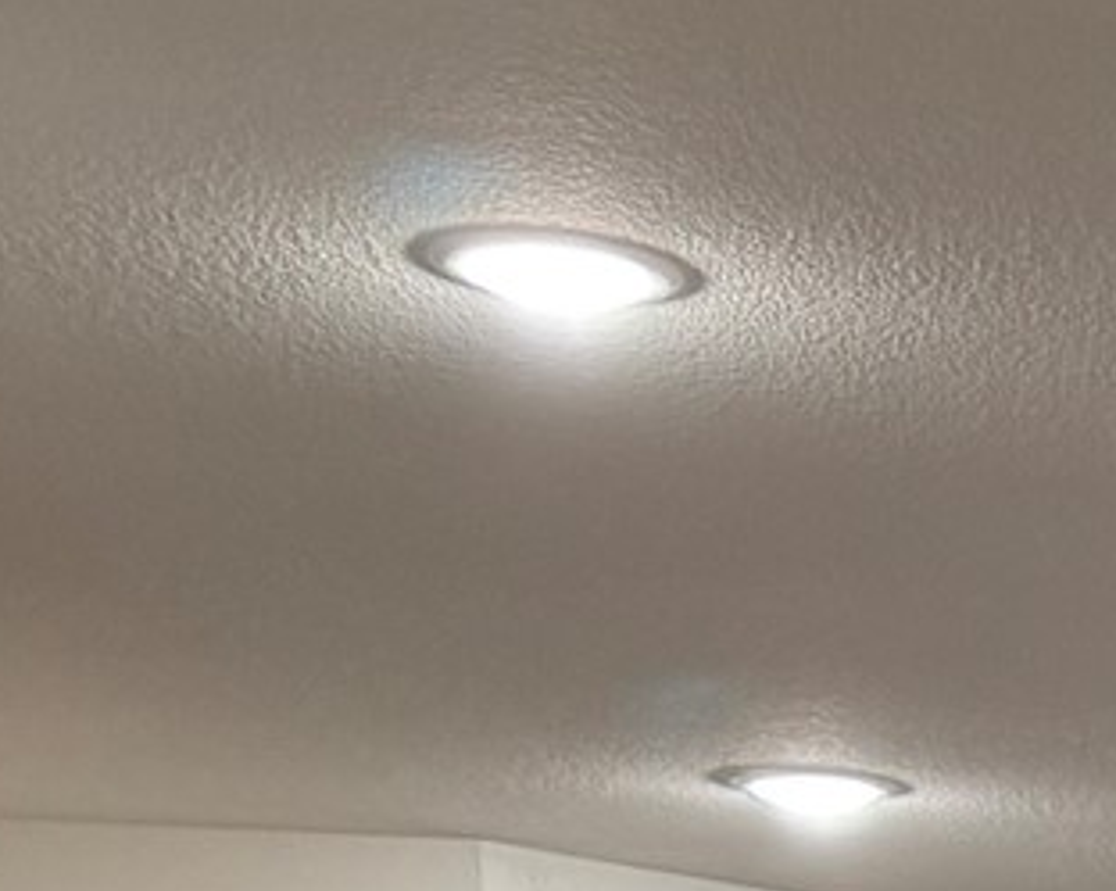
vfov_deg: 8.9
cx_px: 2980
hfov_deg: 10.2
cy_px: 2222
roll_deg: +1.0
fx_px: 5082
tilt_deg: -4.2
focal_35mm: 154
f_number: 1.78
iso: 250
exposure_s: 1/60
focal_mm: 6.76
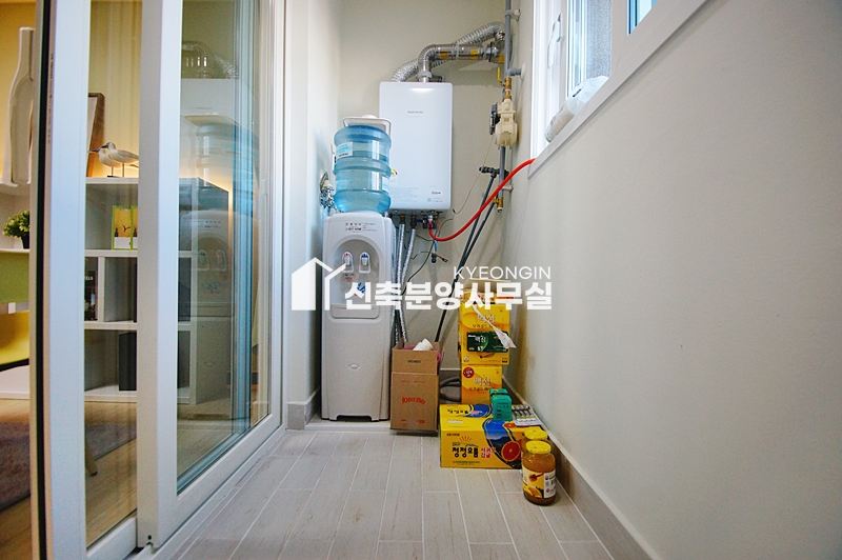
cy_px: 280
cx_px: 421
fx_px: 386
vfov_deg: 72.0
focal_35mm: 16
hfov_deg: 95.0
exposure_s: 1/100
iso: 800
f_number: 3.5
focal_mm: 11
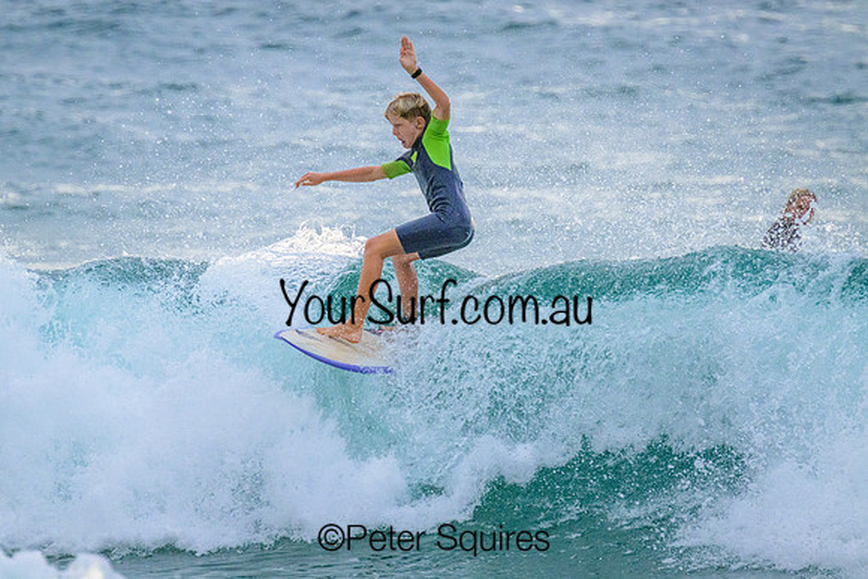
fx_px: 20661
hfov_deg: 2.4
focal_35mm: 857
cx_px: 410
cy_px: 275
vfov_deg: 1.6
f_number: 11
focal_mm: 800
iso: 2800
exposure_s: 1/2000
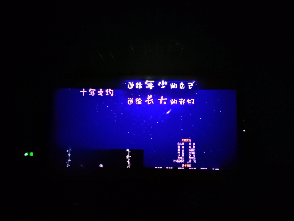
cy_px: 110
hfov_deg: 73.9
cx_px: 147
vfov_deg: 58.9
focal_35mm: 23
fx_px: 195
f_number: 1.9
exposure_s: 1/10
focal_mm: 5.52
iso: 6400
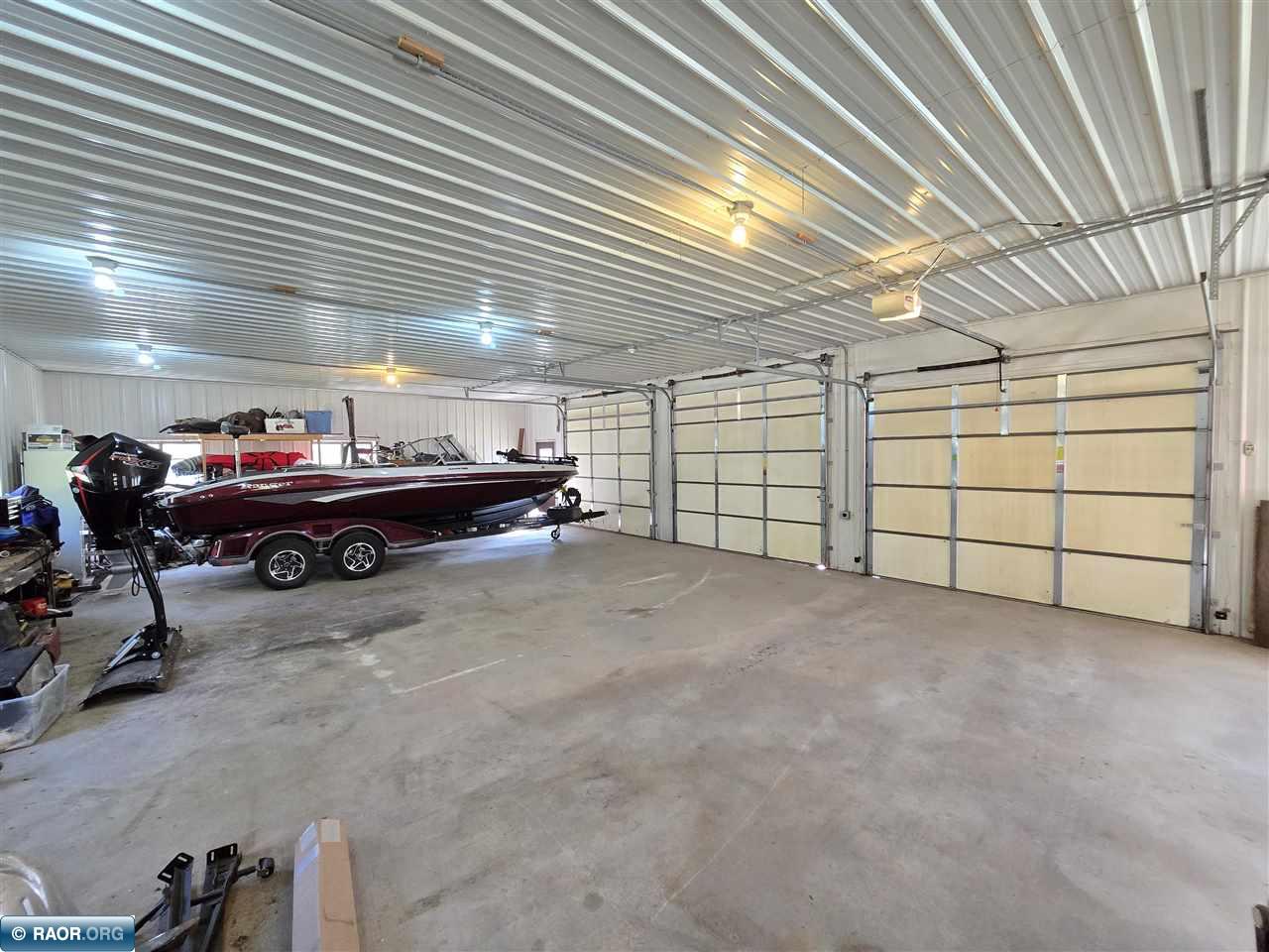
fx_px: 477
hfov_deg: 106.2
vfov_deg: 89.9
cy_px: 476
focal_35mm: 13
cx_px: 634
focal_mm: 2.2
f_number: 2.2
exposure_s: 1/60
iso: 500
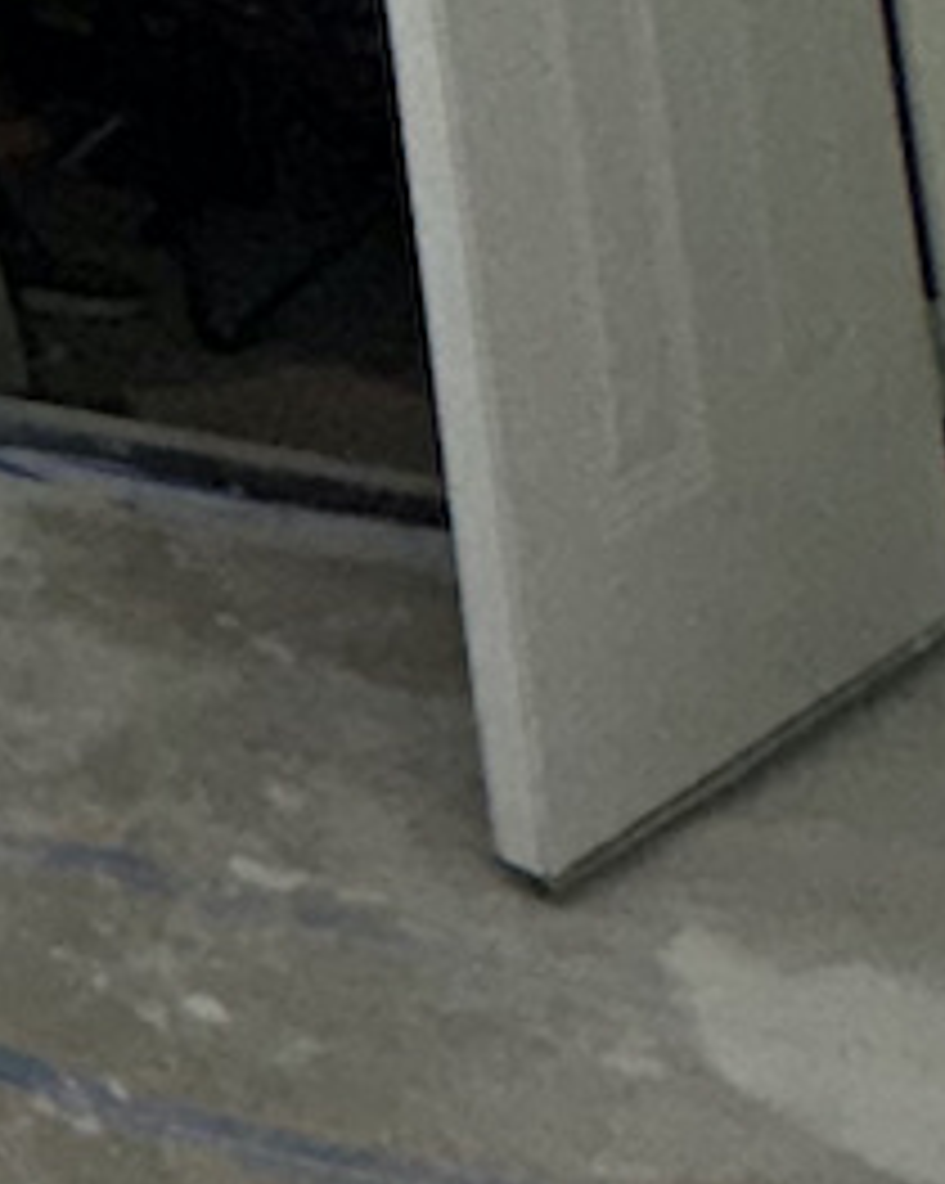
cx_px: -2178
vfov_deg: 13.2
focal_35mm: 104
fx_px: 3640
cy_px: -1751
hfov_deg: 9.7
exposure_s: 1/120
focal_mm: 2.22
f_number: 2.2
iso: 64
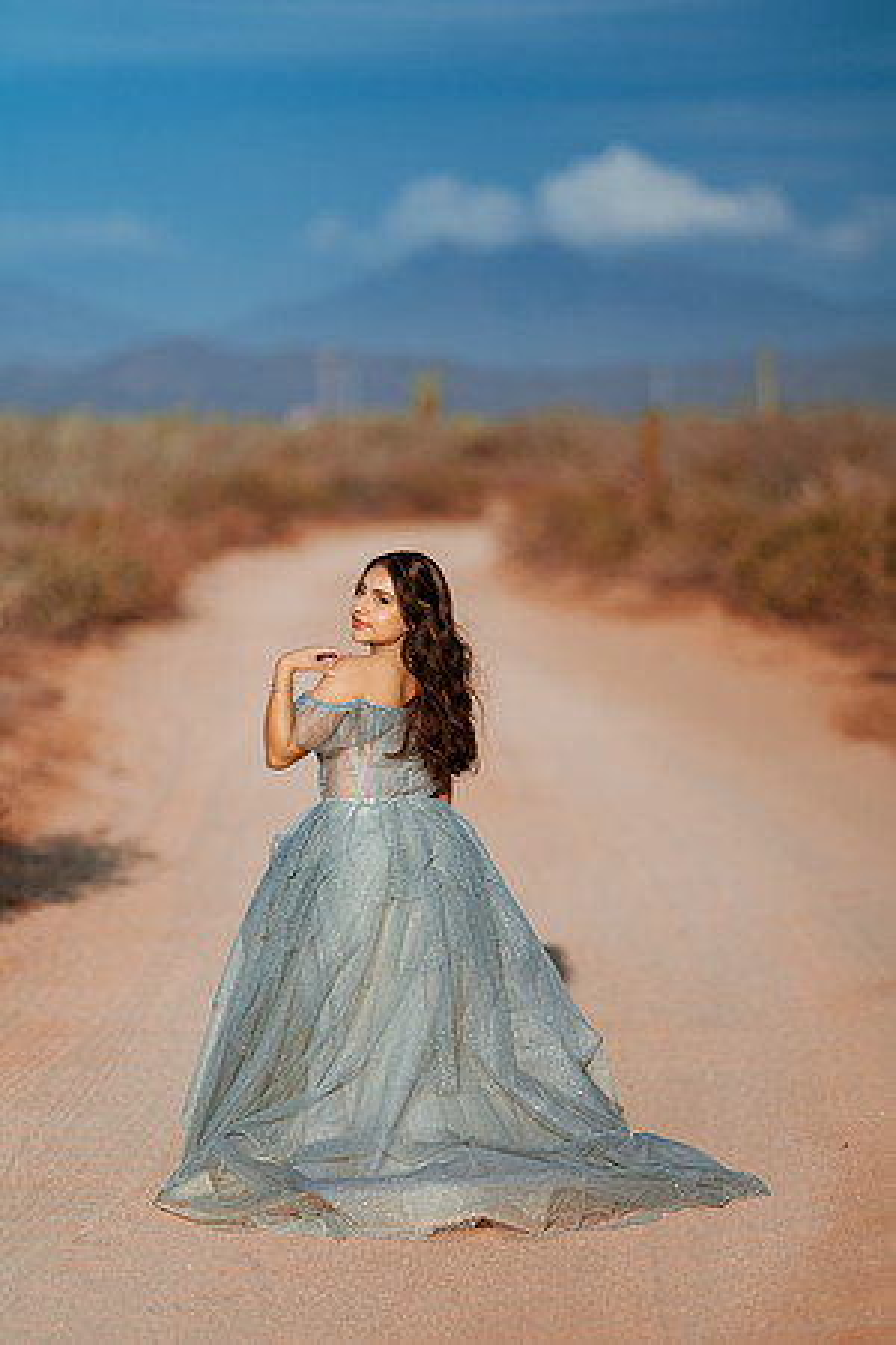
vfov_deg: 15.2
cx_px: 448
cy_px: 672
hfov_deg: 10.2
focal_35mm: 135
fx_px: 5040
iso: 100
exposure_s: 1/8000
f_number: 1.8
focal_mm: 135
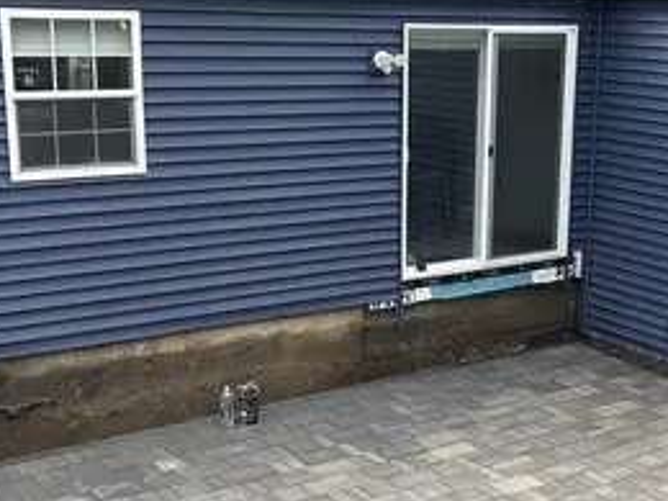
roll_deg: -0.9
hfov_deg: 31.8
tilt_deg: -14.9
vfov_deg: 24.4
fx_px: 1158
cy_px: 303
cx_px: 462
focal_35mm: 60
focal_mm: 5.96
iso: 50
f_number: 1.6
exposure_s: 1/438
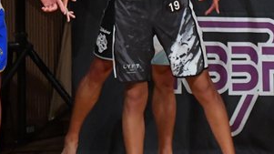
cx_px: 283
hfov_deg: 3.1
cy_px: 10
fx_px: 4989
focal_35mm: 687
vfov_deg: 1.8
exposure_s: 1/400
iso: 8000
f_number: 5.6
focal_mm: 170
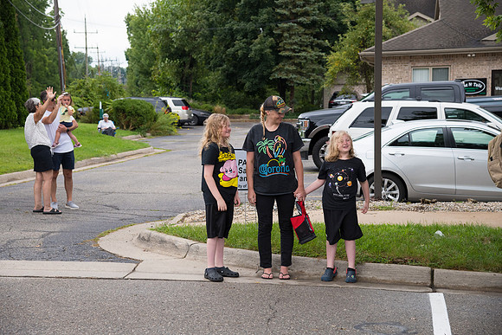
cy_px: 168
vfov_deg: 18.2
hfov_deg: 27.0
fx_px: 1046
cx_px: 251
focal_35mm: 75
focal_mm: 75
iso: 640
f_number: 6.3
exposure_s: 1/1000
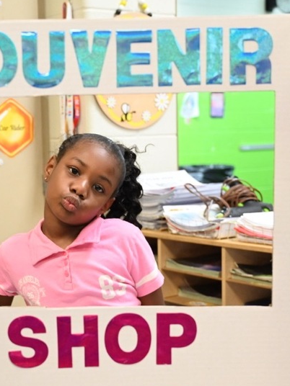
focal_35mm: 68
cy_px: 237
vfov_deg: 28.5
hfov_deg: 21.4
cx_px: 74
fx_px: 760
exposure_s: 1/125
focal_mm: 37
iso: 3200
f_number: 4
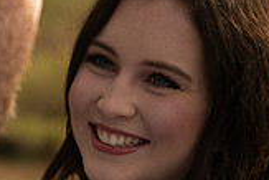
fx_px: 1600
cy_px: 143
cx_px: -109
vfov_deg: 6.4
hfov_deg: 9.4
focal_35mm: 214
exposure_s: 1/640
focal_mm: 60
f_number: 2.8
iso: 100
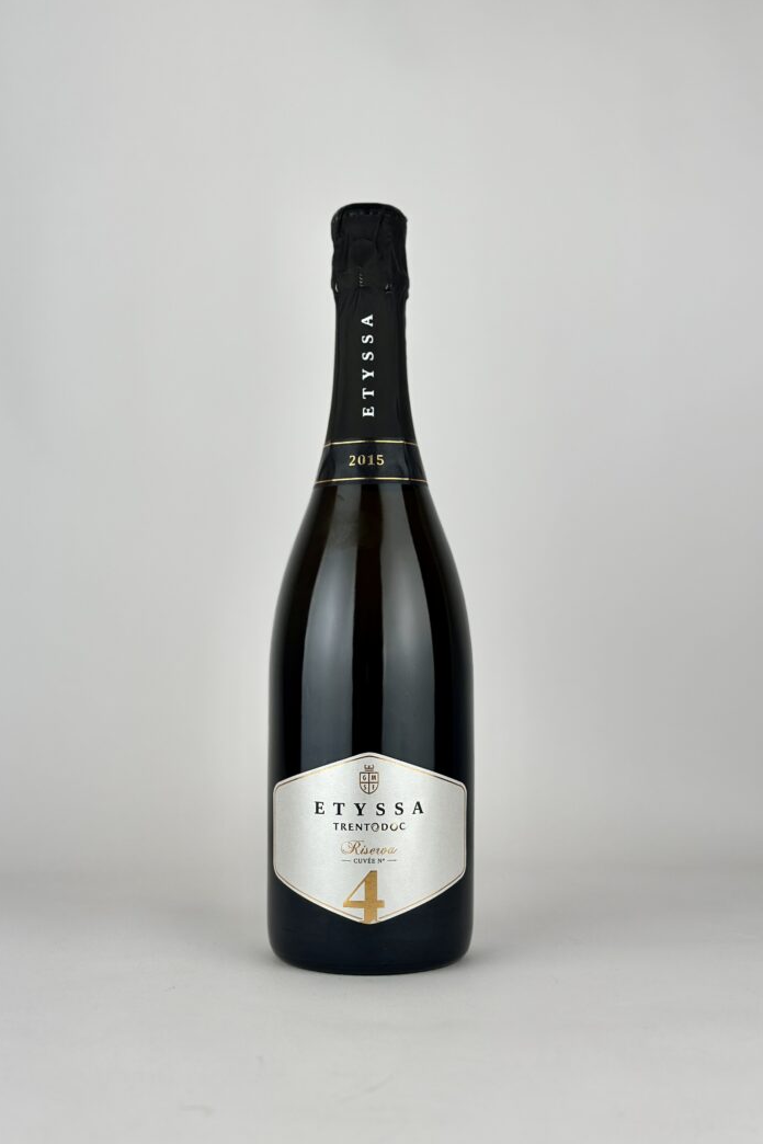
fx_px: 1621
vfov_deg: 38.9
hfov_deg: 26.5
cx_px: 378
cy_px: 580
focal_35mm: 51
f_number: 1.78
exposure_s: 1/836
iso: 80
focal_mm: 6.86
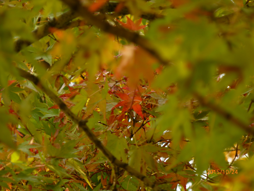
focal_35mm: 350
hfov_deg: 5.7
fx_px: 2568
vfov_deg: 4.2
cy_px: 96
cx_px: 127
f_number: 5.9
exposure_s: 1/60
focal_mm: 62.5
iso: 100
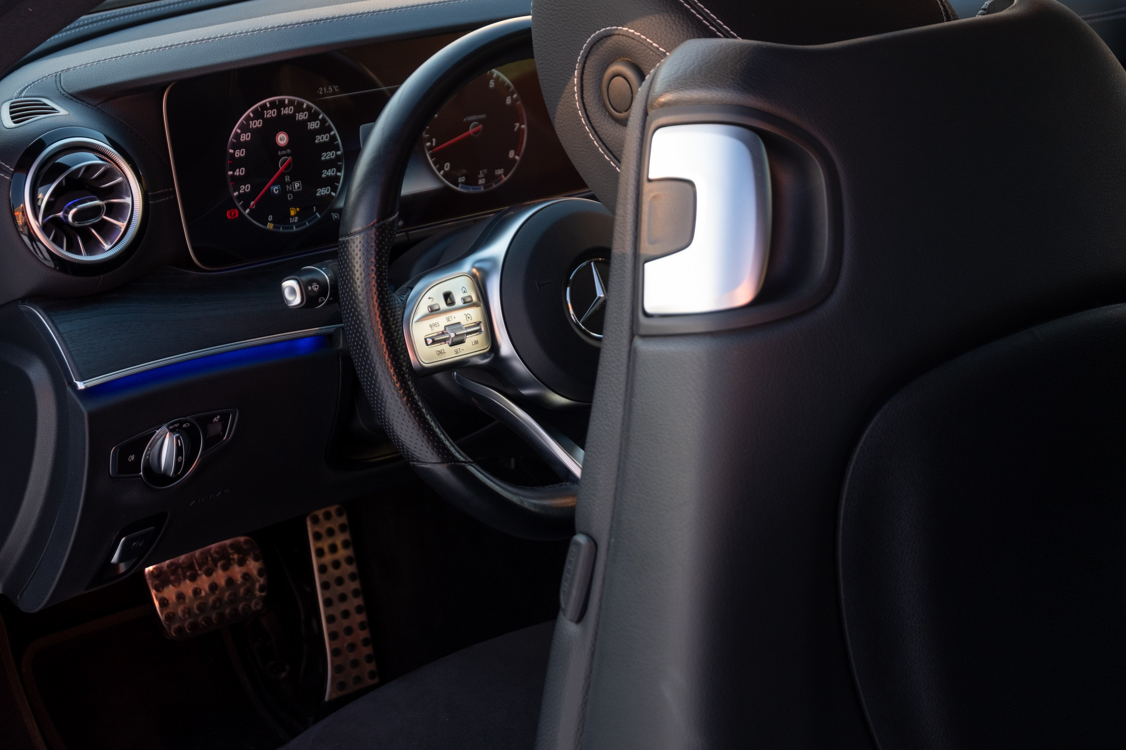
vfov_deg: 21.6
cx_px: 563
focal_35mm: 63
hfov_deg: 31.9
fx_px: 1970
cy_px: 375
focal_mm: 41.8
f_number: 5.6
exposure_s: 1/15
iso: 320
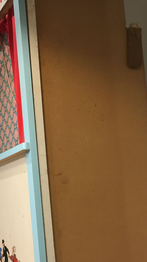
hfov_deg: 21.4
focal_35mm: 55
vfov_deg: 36.9
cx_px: 14
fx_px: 381
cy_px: 199
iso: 125
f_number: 2.2
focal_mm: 4.15
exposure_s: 1/33
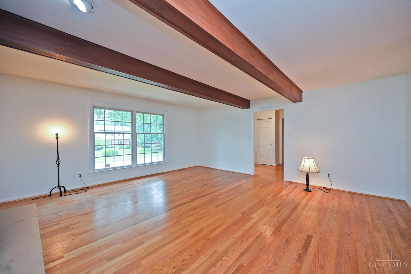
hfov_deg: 104.3
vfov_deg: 81.2
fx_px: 160
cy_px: 137
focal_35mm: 14
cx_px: 206
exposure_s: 1/60
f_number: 4
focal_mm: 14
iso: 400
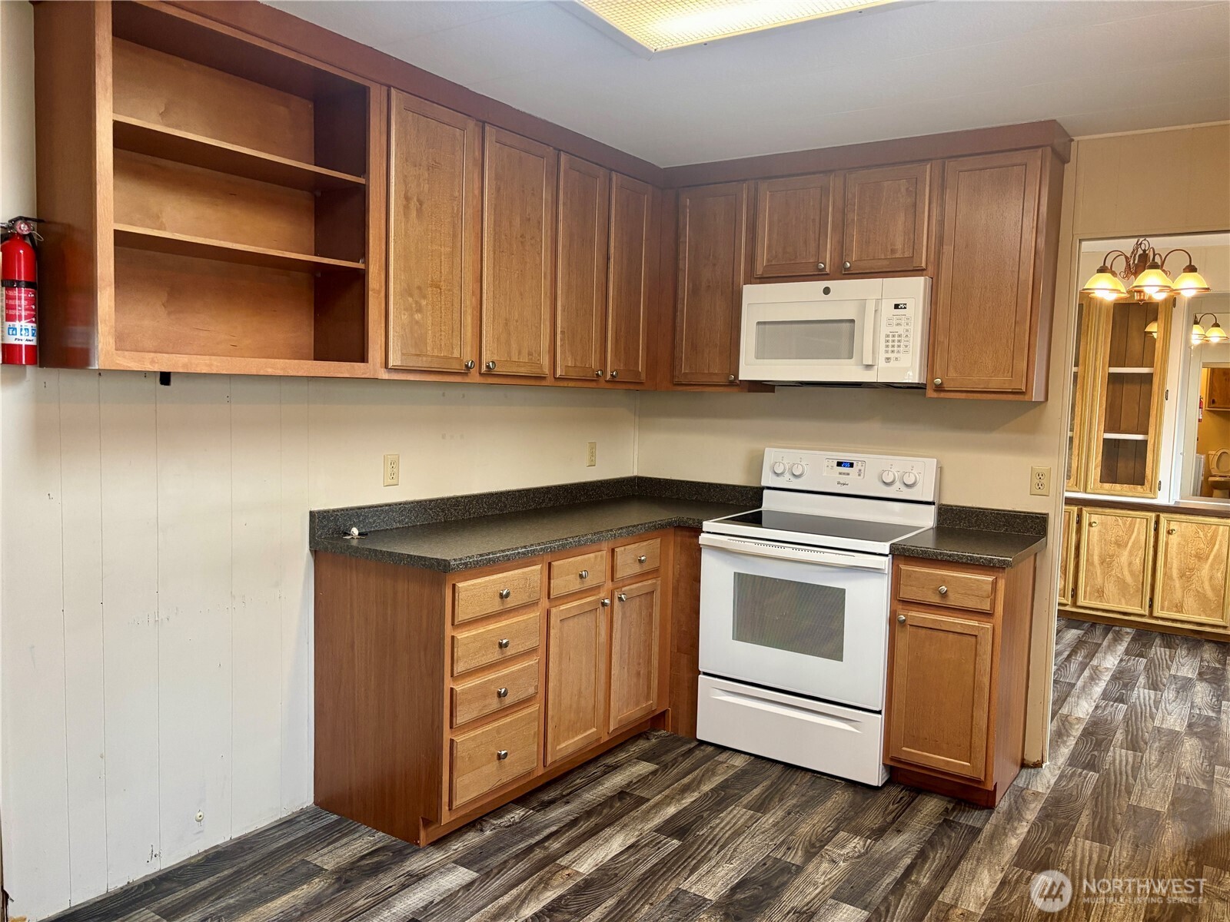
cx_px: 615
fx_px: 924
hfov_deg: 67.3
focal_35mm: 26
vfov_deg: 53.1
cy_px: 461
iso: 200
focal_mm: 5.96
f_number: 1.6
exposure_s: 1/60
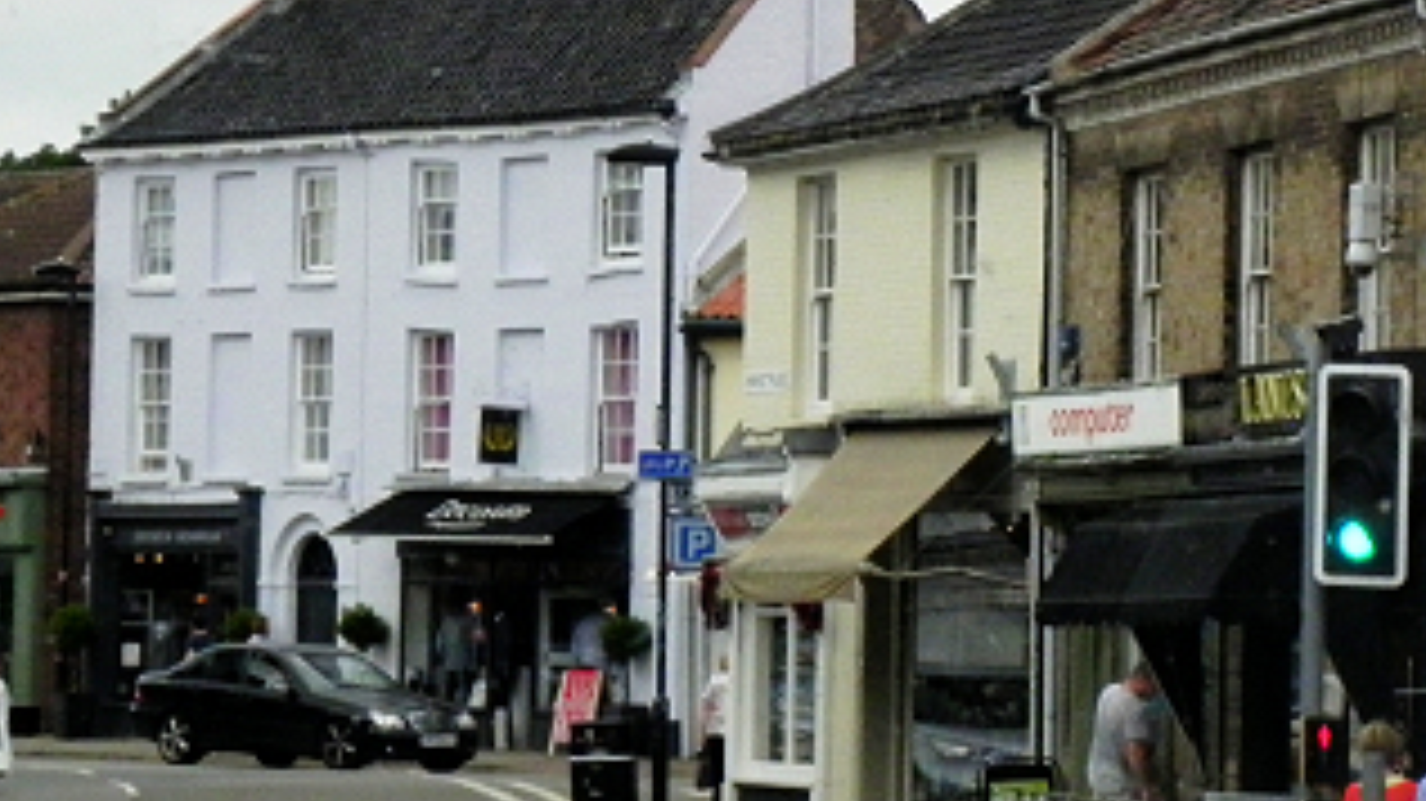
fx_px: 7899
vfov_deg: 5.8
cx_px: 351
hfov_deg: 10.3
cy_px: 324
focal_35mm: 209
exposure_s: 1/1227
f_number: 6.3
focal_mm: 16.9
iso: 400
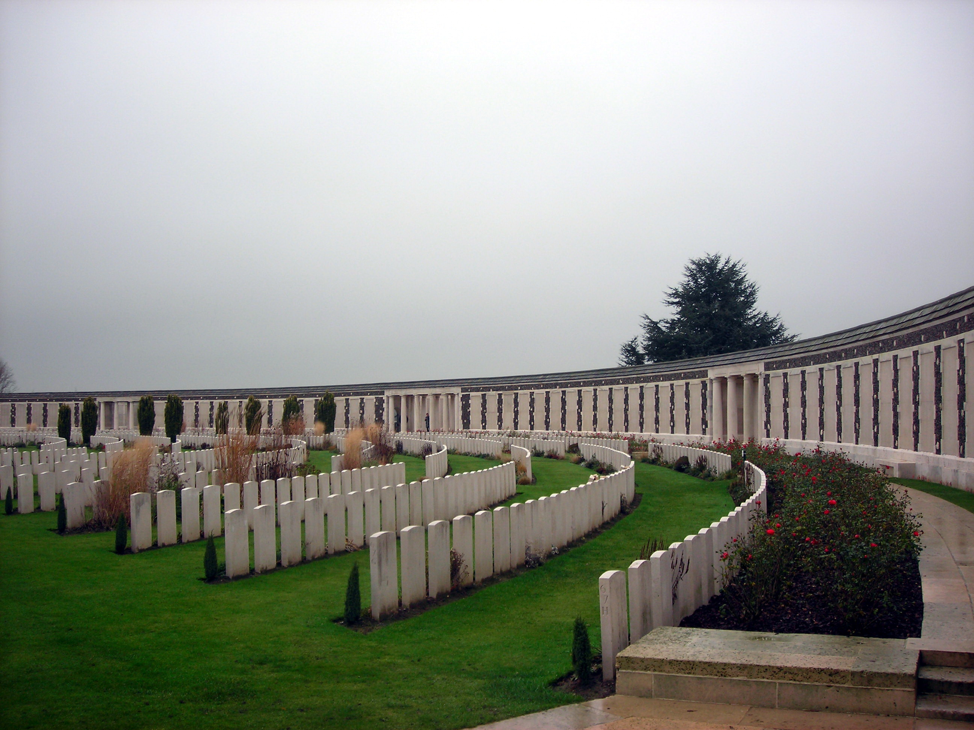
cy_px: 365
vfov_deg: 37.7
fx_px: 1069
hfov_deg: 49.0
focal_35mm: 38
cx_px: 487
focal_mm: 6.3
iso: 50
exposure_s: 1/69.1
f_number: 3.2
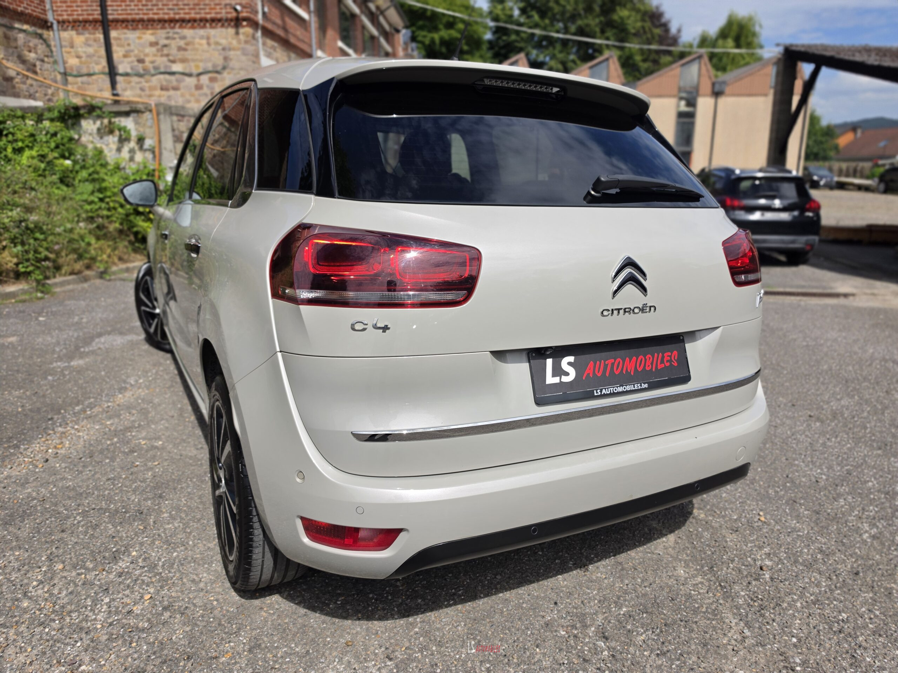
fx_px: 597
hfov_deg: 73.9
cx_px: 449
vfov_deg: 58.9
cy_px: 336
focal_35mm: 23
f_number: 1.4
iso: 50
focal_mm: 6.5
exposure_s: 1/7939
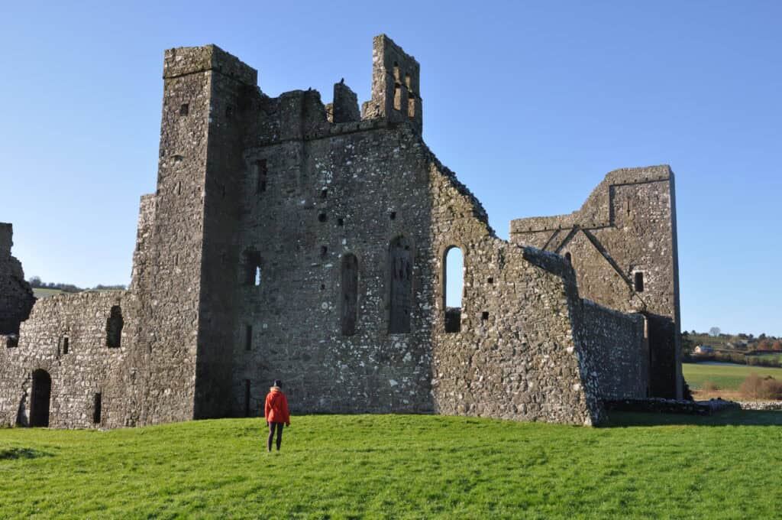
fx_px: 716
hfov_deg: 57.3
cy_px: 260
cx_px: 391
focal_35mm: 33
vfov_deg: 39.9
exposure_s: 1/200
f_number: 9
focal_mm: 22
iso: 200
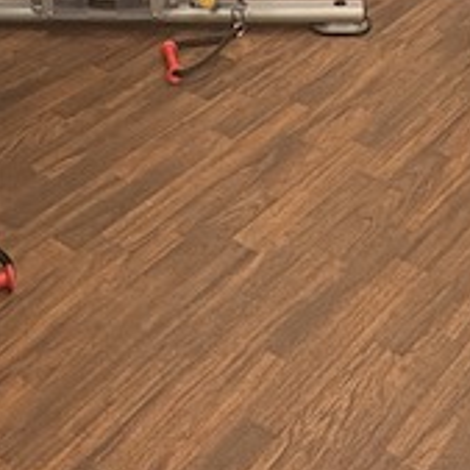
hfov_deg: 23.0
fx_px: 1152
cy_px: -348
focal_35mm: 75
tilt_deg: -10.0
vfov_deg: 18.6
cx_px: 284
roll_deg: +1.6
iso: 200
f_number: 2.2
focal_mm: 2.22
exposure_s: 1/60
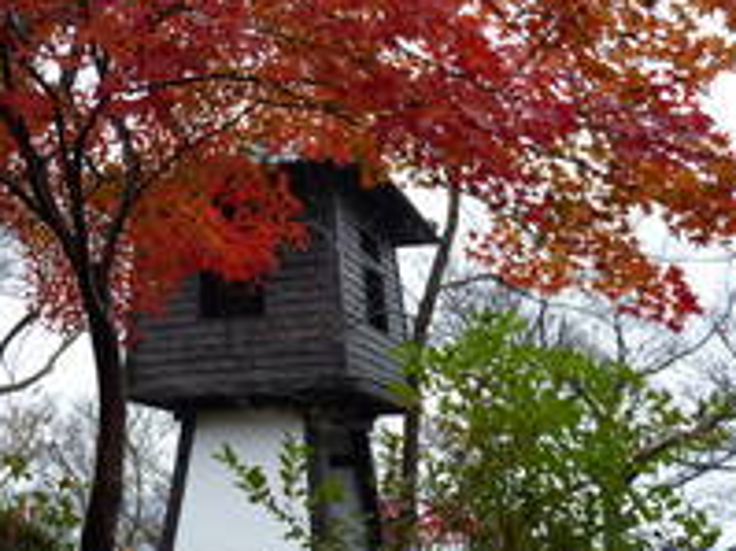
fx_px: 935
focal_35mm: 44
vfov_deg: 32.7
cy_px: 205
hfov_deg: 42.4
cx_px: 251
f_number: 3.3
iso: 125
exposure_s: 1/30
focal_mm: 4.1
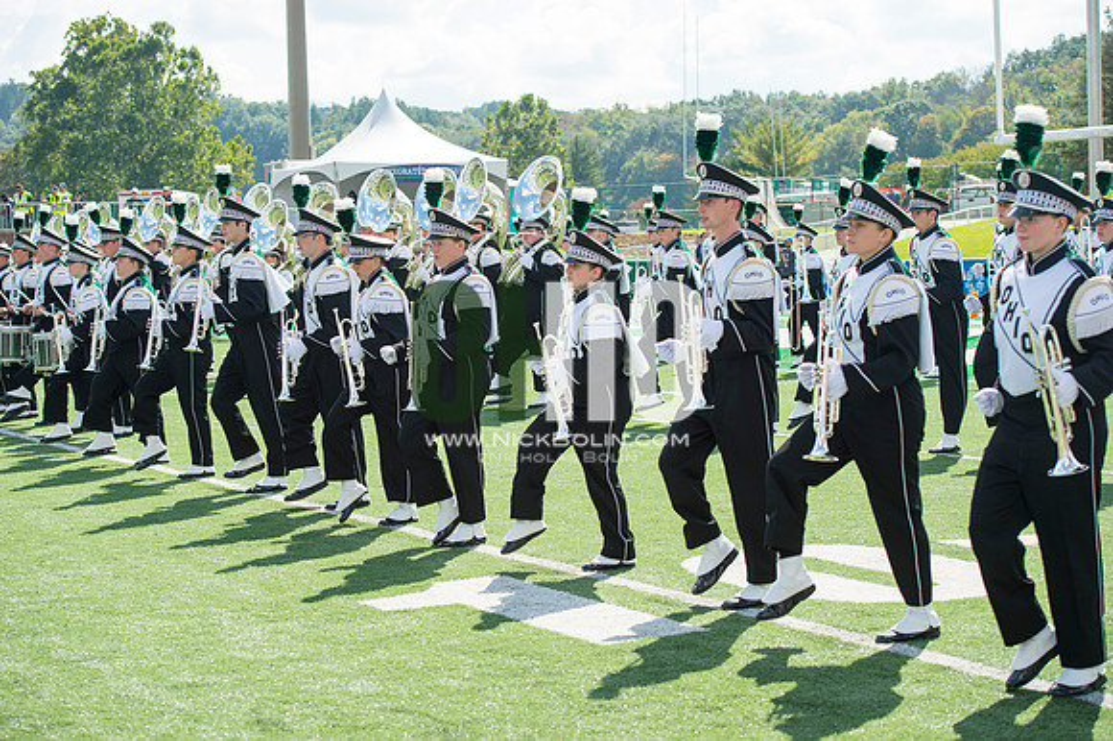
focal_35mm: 70
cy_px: 370
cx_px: 556
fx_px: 2163
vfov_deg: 19.4
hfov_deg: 28.9
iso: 200
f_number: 4.5
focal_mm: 70
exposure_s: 1/1000
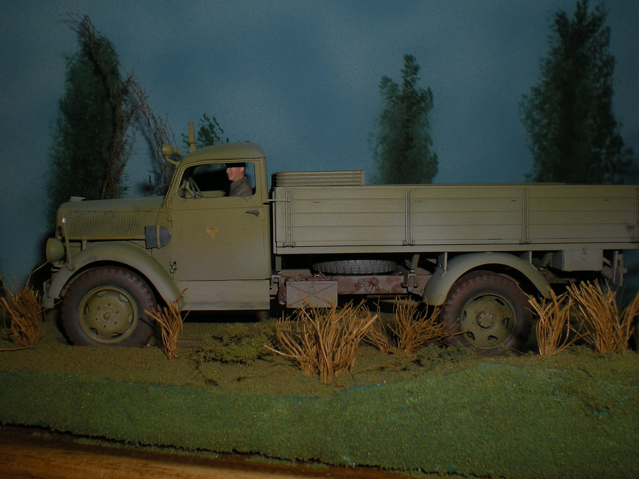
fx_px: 794
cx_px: 305
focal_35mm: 43
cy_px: 224
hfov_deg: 43.8
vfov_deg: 33.6
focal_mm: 6.3
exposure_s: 1/60
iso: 64
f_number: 4.6
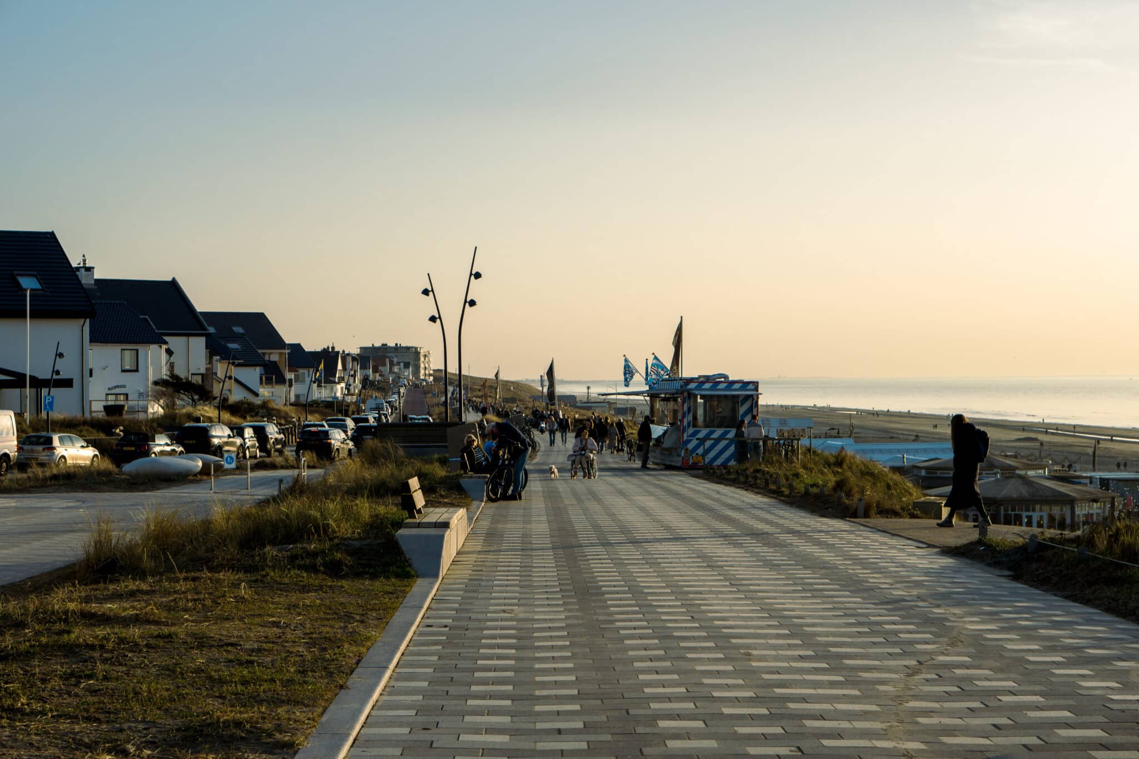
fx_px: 2373
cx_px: 570
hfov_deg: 27.0
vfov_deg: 18.2
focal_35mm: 75
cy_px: 380
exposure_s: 1/640
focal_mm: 50
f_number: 5.6
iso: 100
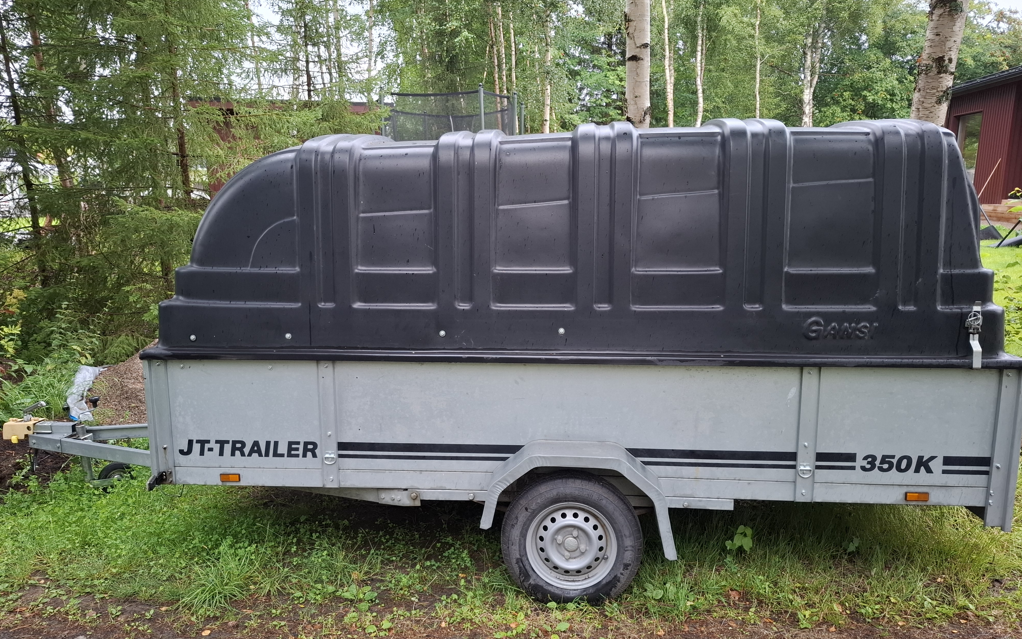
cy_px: 342
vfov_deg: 49.2
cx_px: 514
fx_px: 696
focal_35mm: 25
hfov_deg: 72.5
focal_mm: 5.54
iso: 200
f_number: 1.8
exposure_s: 1/50
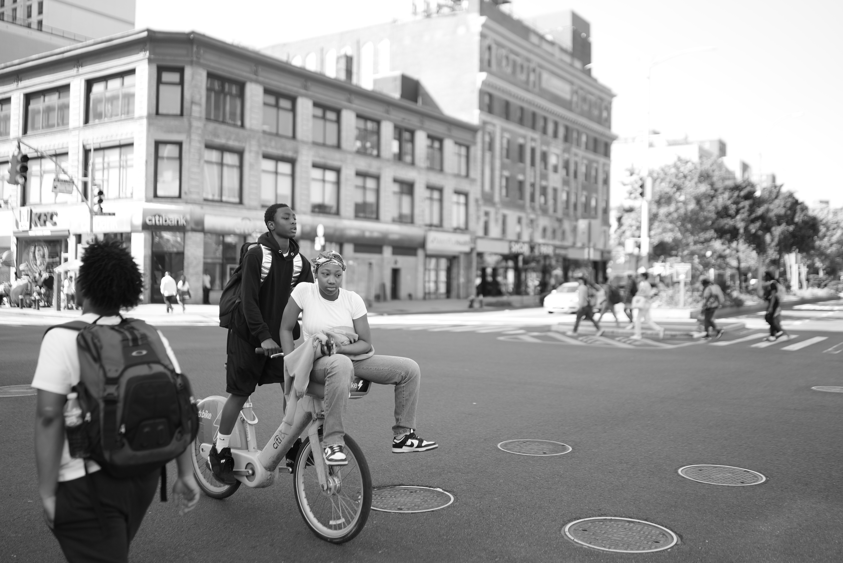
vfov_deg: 37.9
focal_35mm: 35
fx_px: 820
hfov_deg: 54.4
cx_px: 422
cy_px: 282
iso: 160
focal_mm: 35
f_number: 1.4
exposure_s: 1/2000
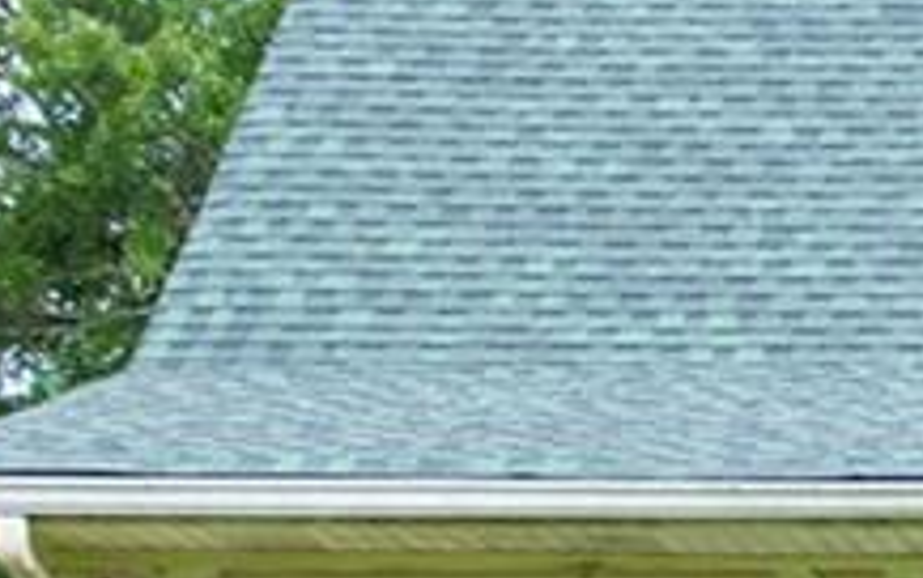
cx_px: 1778
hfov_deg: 9.2
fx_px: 5438
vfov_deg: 6.1
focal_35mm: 216
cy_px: 706
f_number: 4
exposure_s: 1/320
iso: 200
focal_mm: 30
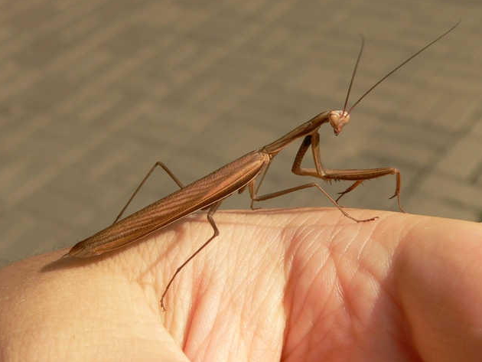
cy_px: 181
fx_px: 933
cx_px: 241
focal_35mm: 67
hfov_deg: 29.0
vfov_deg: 21.9
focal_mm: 11
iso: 80
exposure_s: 1/500
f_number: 5.2
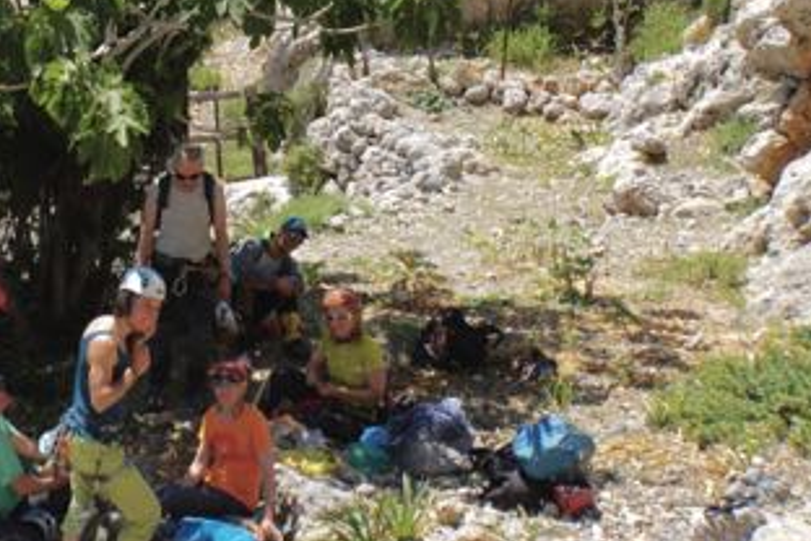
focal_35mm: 83
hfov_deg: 23.4
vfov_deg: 16.4
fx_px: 1870
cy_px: 147
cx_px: -3
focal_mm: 27
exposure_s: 1/100
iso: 100
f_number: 10
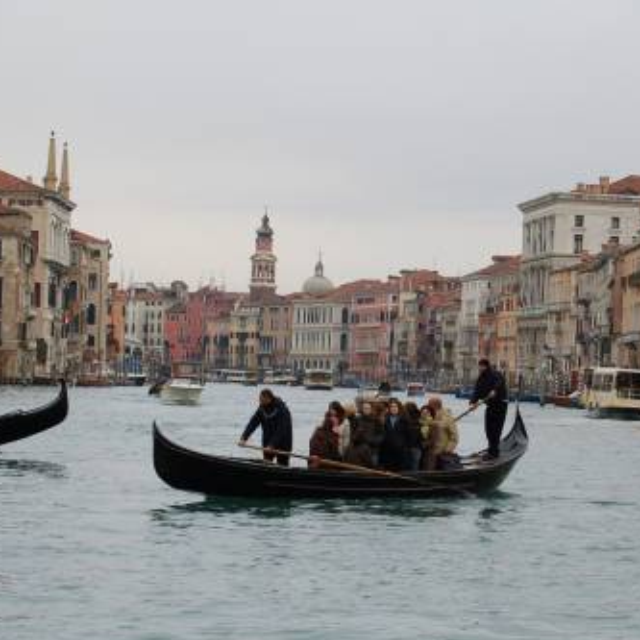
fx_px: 2652
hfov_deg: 13.8
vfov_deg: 13.8
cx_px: 381
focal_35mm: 127
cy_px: 369
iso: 400
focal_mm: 55
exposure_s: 1/200
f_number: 7.1
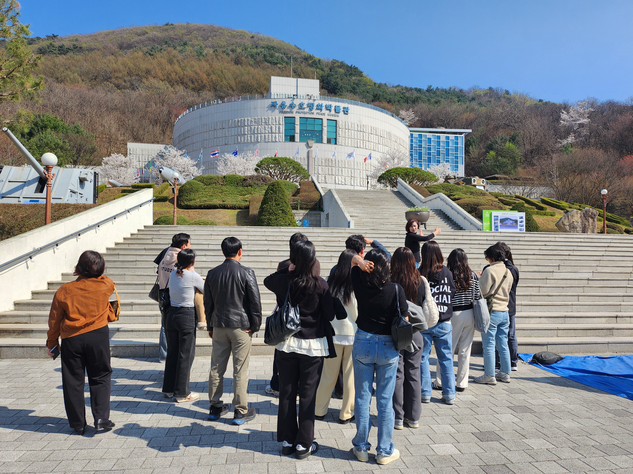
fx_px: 457
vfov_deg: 54.9
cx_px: 311
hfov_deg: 69.4
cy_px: 246
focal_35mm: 25
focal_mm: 5
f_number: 1.8
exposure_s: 1/2628
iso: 50
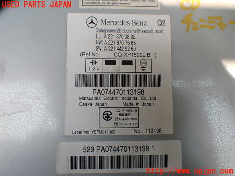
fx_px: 204
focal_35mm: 30
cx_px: 118
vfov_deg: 46.8
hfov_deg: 60.0
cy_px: 88
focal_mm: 5.4
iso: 100
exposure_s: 1/250
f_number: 3.2
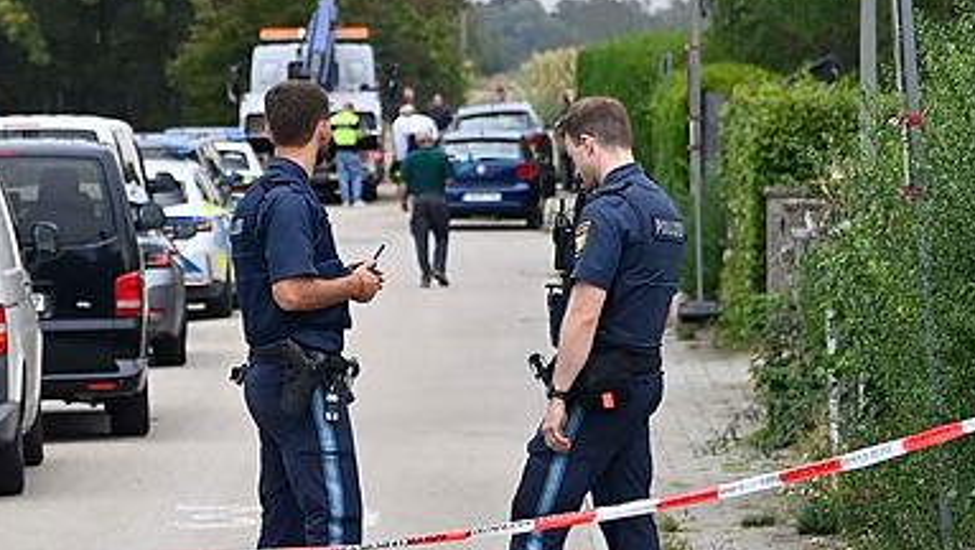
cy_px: 255
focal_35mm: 208
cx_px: 383
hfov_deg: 10.3
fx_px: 5381
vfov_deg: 5.8
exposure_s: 1/1000
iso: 2000
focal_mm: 125
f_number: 5.6
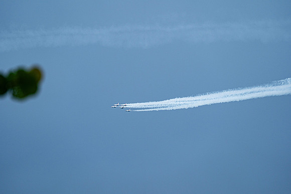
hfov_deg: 5.2
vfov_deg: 3.4
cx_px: 146
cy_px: 97
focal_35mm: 400
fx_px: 3234
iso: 800
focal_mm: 400
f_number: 10
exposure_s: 1/1600
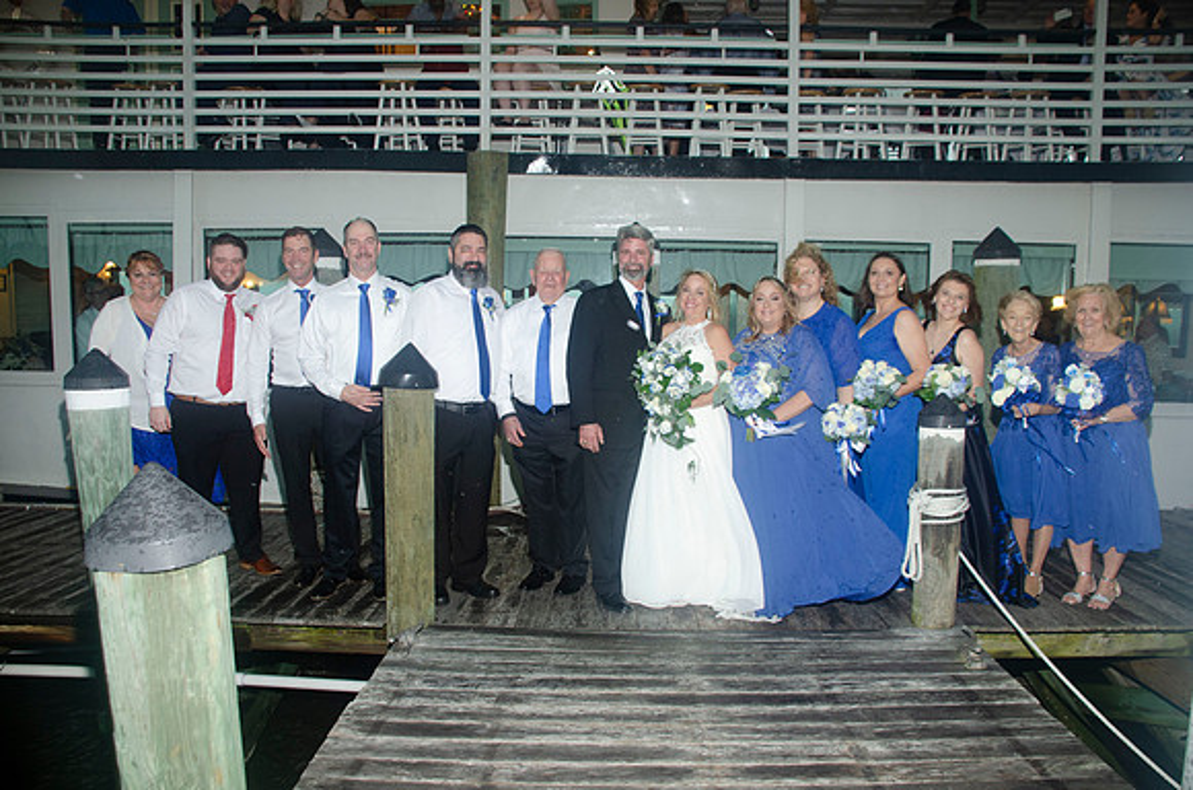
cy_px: 395
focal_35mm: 27
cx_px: 596
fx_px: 893
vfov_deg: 47.7
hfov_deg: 67.5
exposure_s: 1/30
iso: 400
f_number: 5
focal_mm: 18
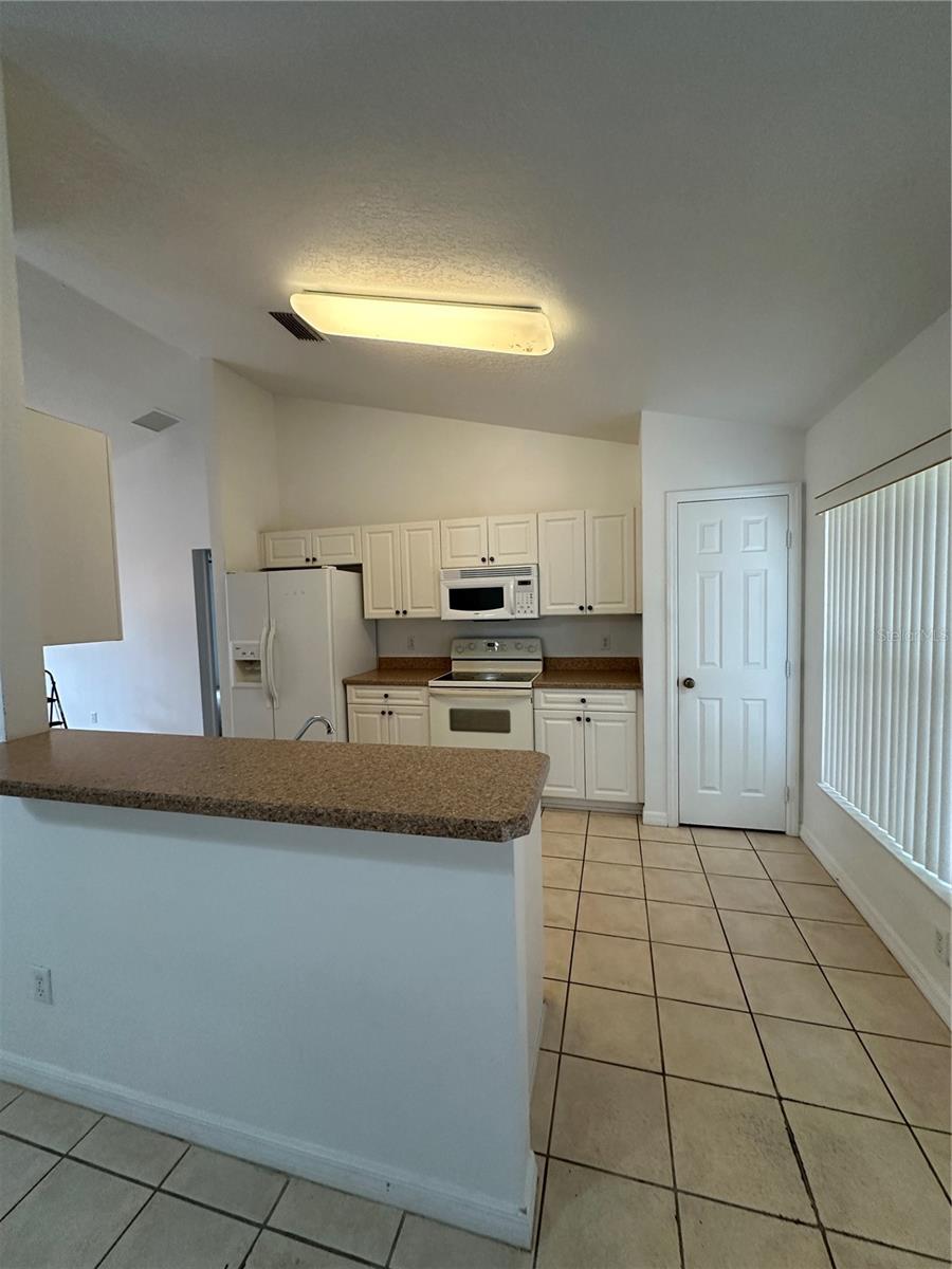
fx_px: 513
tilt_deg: -2.5
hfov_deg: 85.7
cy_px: 634
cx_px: 476
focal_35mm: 14
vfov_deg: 102.1
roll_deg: +1.2
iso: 250
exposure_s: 1/120
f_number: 2.2
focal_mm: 2.22
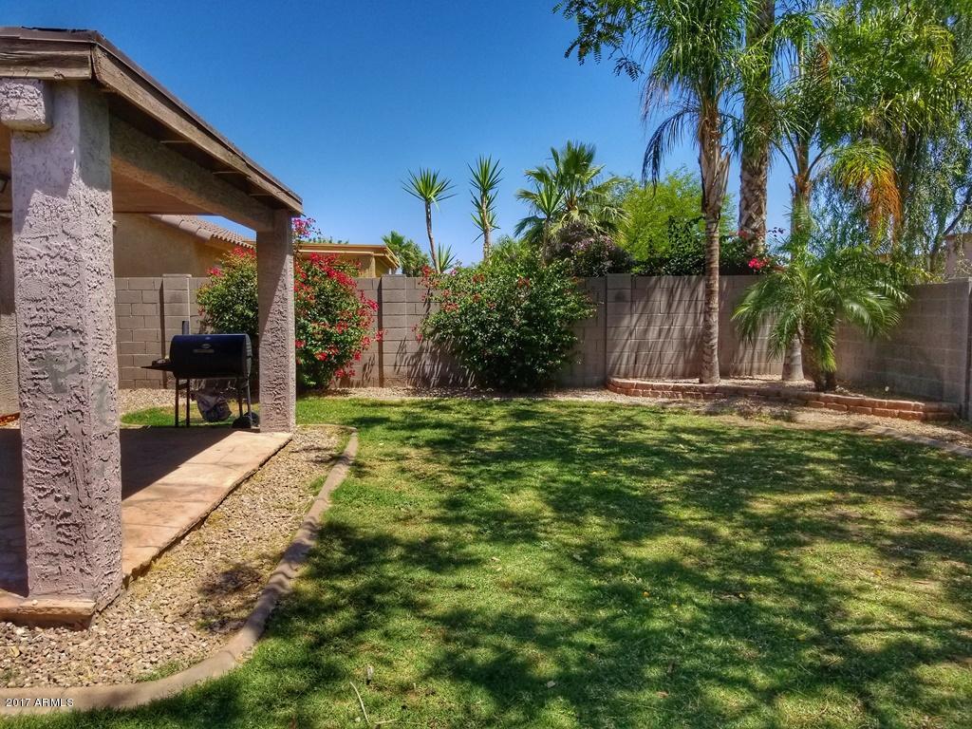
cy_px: 364
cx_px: 486
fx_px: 730
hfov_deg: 67.3
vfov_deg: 53.1
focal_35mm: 26
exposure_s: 1/1996
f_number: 1.7
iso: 50
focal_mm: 4.25
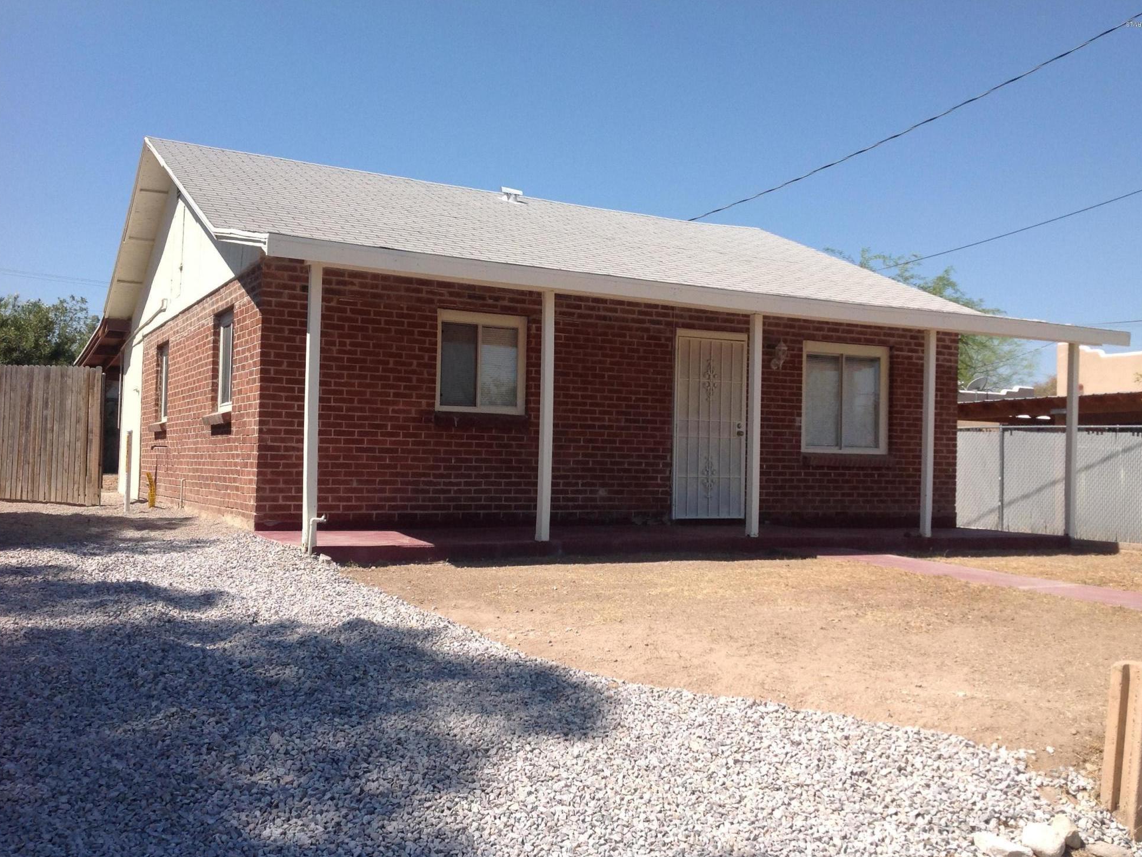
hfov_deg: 51.3
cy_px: 436
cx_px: 580
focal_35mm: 36
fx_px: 1188
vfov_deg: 39.7
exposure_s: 1/2016
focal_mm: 4.28
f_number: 2.4
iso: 50
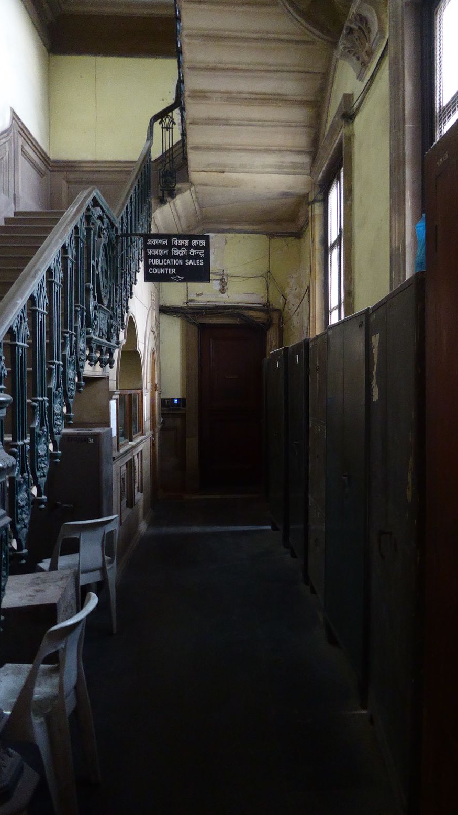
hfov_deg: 41.3
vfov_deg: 67.9
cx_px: 269
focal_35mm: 28
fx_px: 605
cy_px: 413
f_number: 3.3
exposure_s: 1/8
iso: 500
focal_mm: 4.3
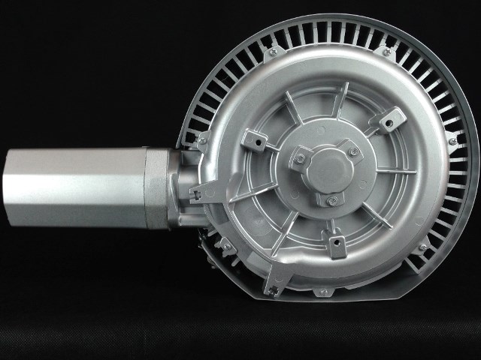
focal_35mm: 33
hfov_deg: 55.4
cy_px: 180
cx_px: 240
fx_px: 459
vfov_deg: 42.9
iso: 80
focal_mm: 4.12
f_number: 2.4
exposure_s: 1/120
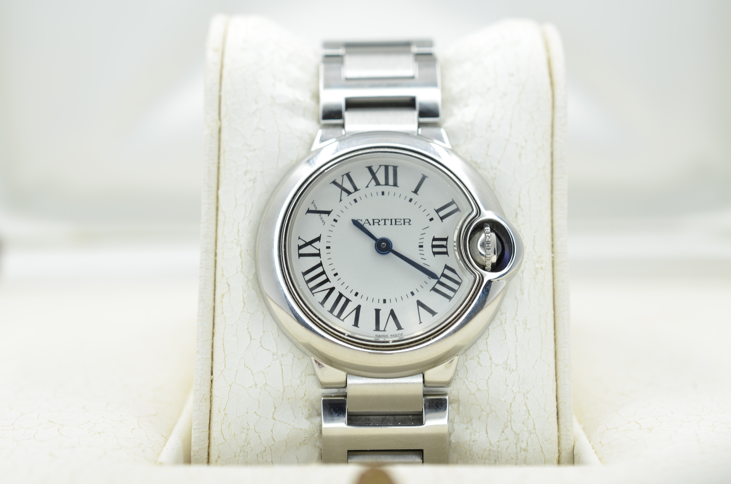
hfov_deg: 33.5
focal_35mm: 60
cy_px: 242
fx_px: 1216
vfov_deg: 22.5
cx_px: 366
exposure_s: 1/50
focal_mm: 40
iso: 100
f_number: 8
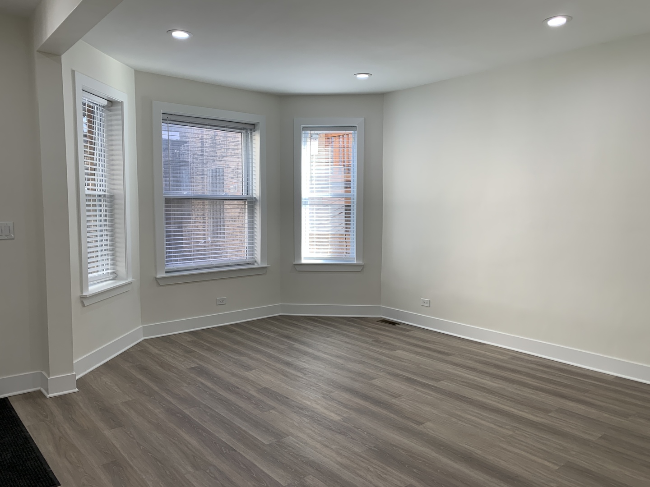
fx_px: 488
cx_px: 325
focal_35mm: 26
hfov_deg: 67.3
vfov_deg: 53.1
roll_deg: -0.3
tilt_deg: -3.0
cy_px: 244
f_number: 1.8
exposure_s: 1/120
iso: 40
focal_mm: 4.25
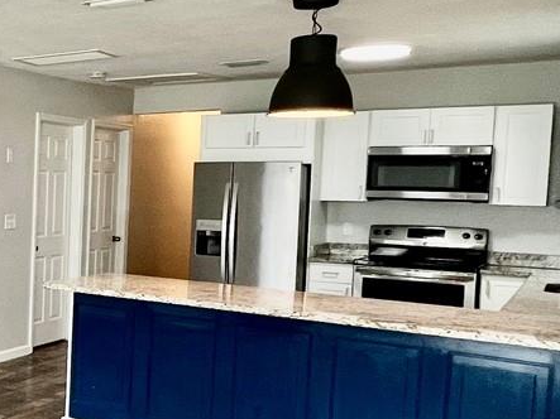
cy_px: 226
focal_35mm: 47
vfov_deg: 30.9
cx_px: -229
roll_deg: -1.1
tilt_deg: -3.9
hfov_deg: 29.3
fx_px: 760
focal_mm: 1.57
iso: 160
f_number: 1.8
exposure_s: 1/120
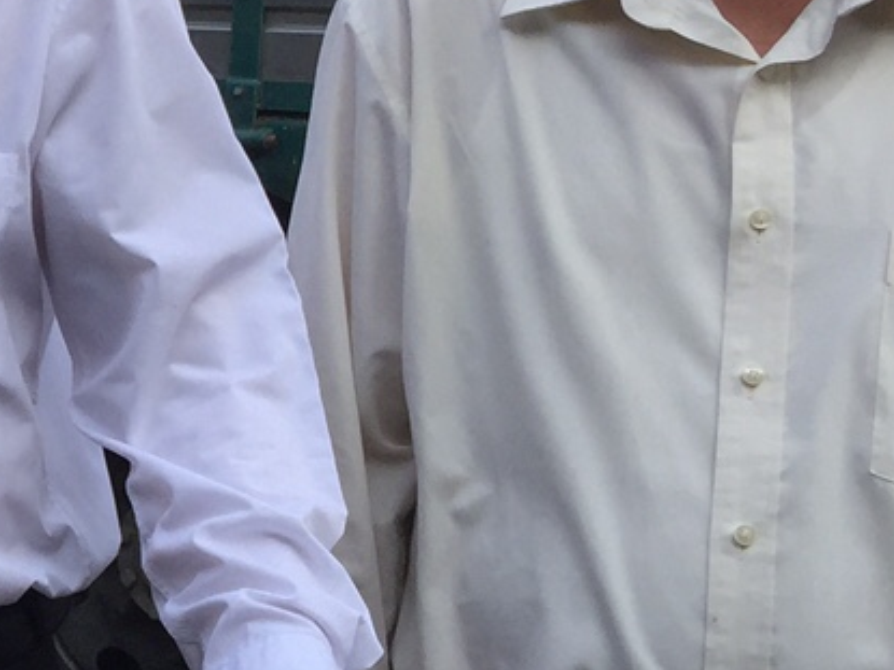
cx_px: -513
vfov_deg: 13.0
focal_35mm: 114
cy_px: 252
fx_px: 2943
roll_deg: -2.3
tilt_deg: -3.2
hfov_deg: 15.7
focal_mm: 4.15
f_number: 2.2
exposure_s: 1/775
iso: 32
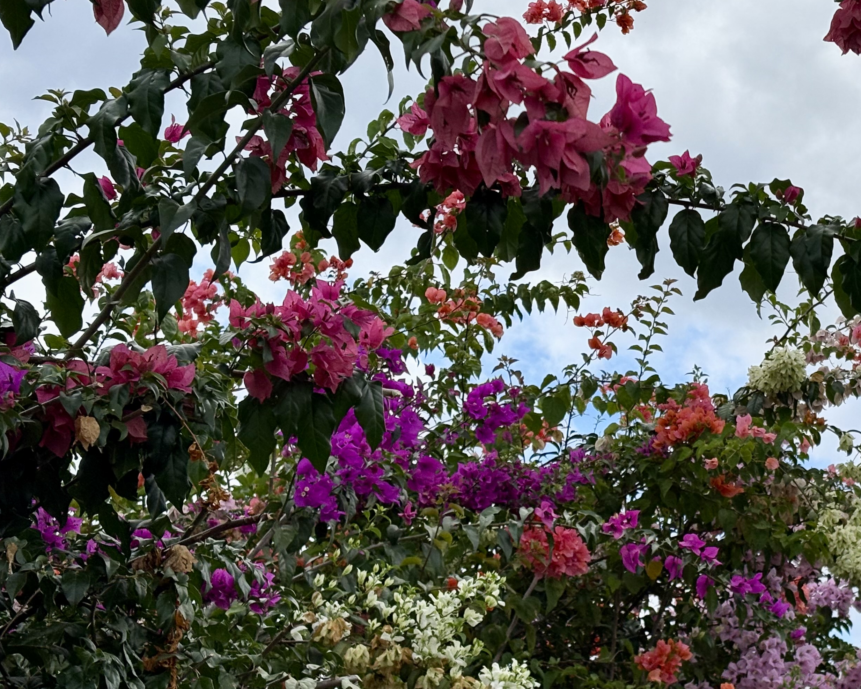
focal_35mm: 83
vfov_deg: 18.5
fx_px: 2115
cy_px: 362
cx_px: 649
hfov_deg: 22.8
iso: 32
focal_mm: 5.96
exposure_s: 1/851
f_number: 1.6
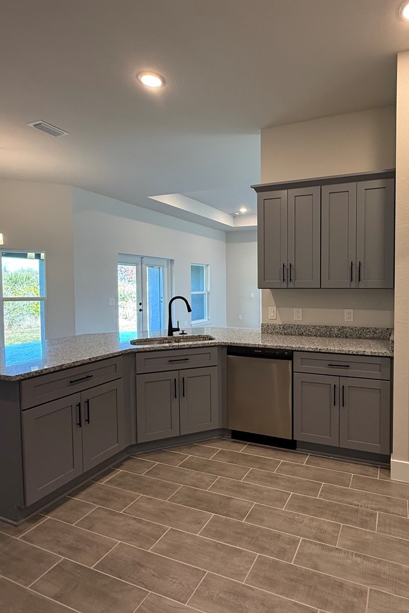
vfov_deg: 84.0
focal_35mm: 20
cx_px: 274
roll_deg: -0.1
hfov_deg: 60.4
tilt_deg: -1.9
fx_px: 341
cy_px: 299
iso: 250
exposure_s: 1/120
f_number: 2.2
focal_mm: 2.22
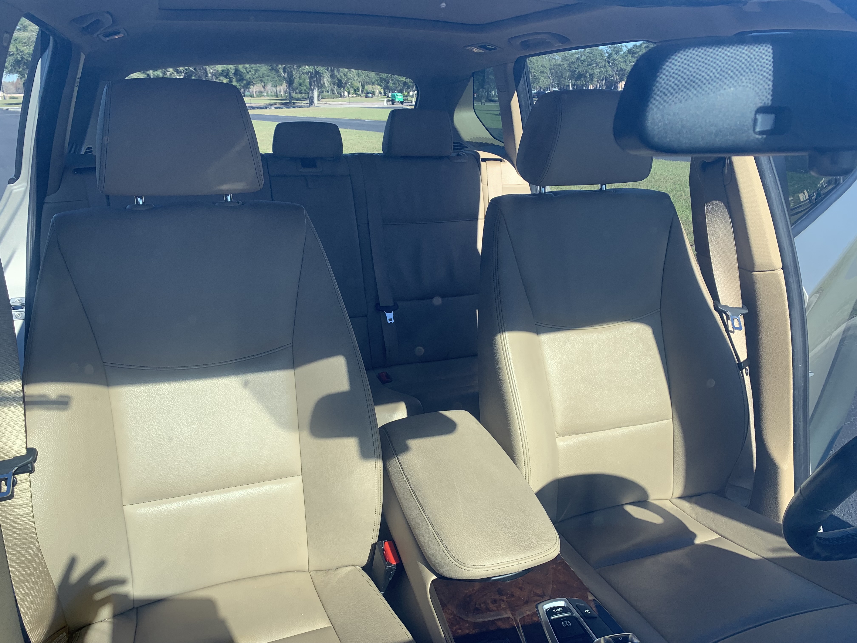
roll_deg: -0.2
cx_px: 428
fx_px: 644
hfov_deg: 67.3
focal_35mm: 26
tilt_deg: -17.5
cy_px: 322
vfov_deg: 53.1
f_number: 1.8
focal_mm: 4.25
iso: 25
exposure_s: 1/1314
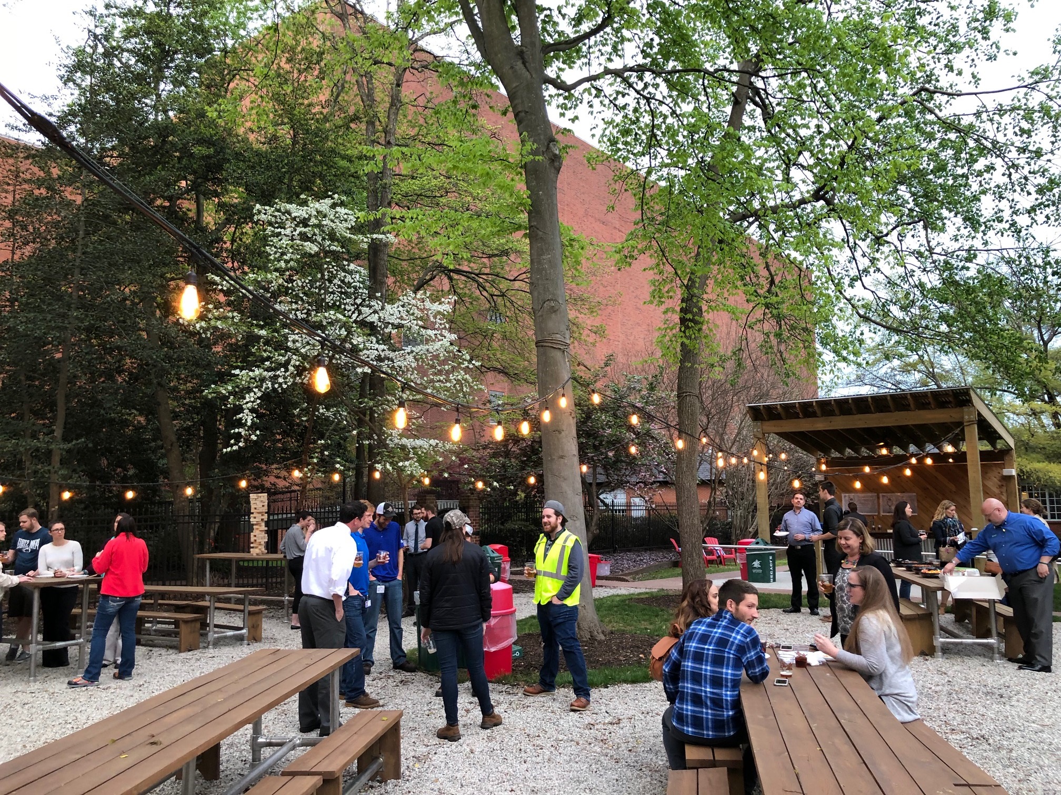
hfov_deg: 63.4
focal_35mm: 28
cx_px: 530
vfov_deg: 49.7
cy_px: 398
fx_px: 858
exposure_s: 1/30
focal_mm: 4
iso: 32
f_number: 1.8
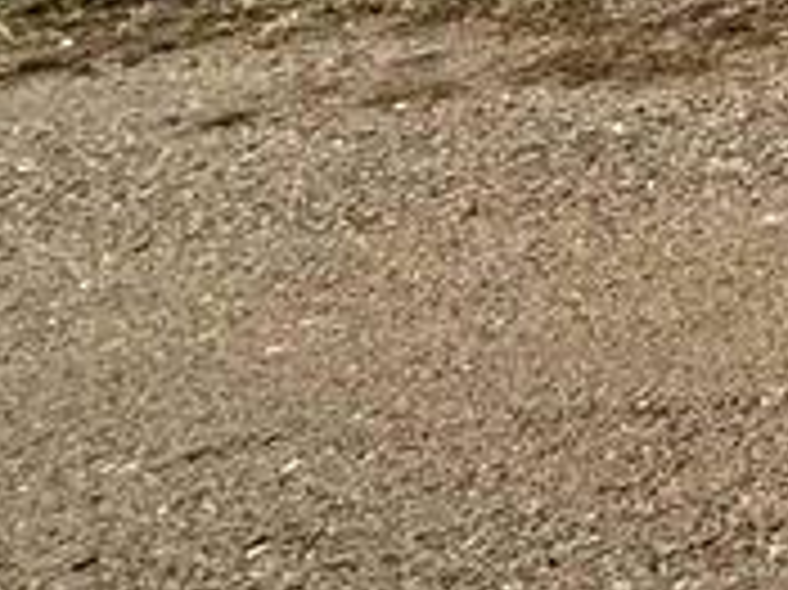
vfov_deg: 14.3
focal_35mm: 82
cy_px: -662
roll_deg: -0.6
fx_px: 1865
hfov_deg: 12.8
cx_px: 2175
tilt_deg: -0.8
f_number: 2.2
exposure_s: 1/1848
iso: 50
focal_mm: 2.22
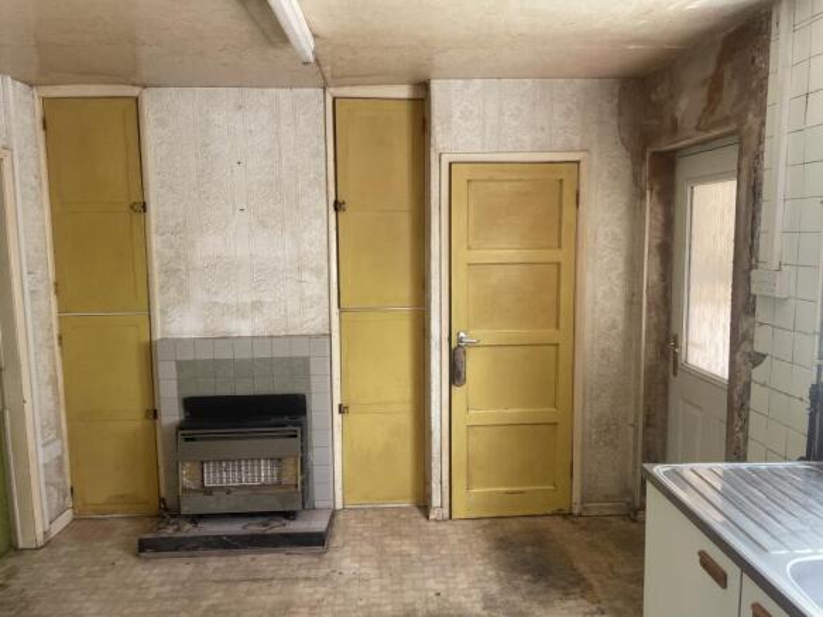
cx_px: 412
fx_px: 618
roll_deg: +1.3
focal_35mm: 26
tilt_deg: -6.7
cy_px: 308
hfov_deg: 67.3
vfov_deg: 53.0
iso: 125
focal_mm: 4.2
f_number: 1.6
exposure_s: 1/121
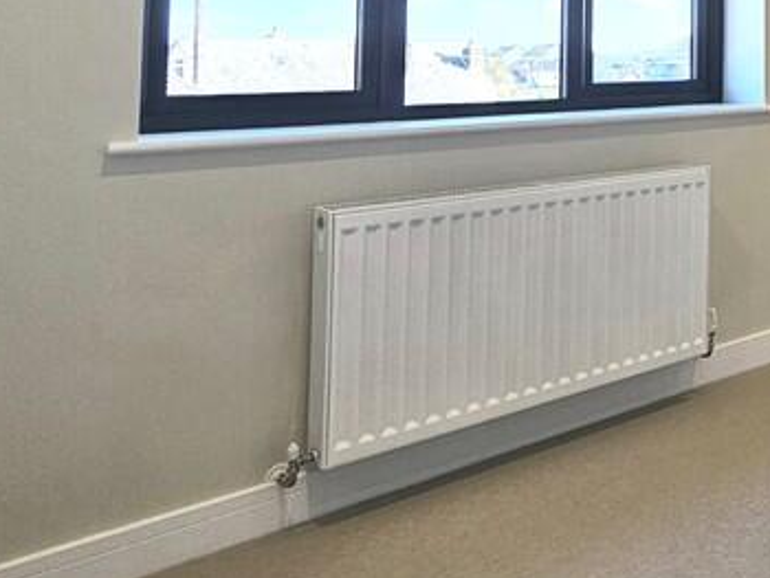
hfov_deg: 37.3
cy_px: 9
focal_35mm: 38
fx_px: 846
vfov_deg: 34.6
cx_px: 922
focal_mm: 2.2
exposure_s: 1/103
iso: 50
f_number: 2.2
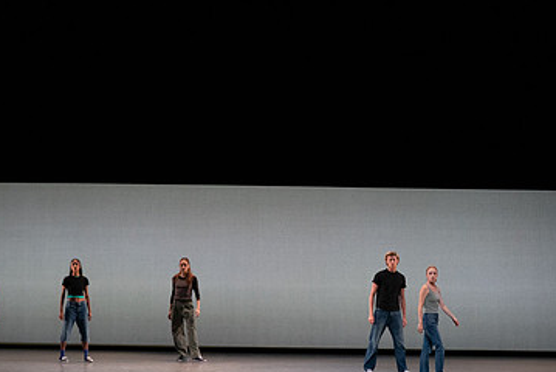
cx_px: 280
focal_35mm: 113
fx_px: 1747
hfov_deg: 18.1
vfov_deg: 12.1
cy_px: 281
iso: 6400
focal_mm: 70
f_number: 7.1
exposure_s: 1/500
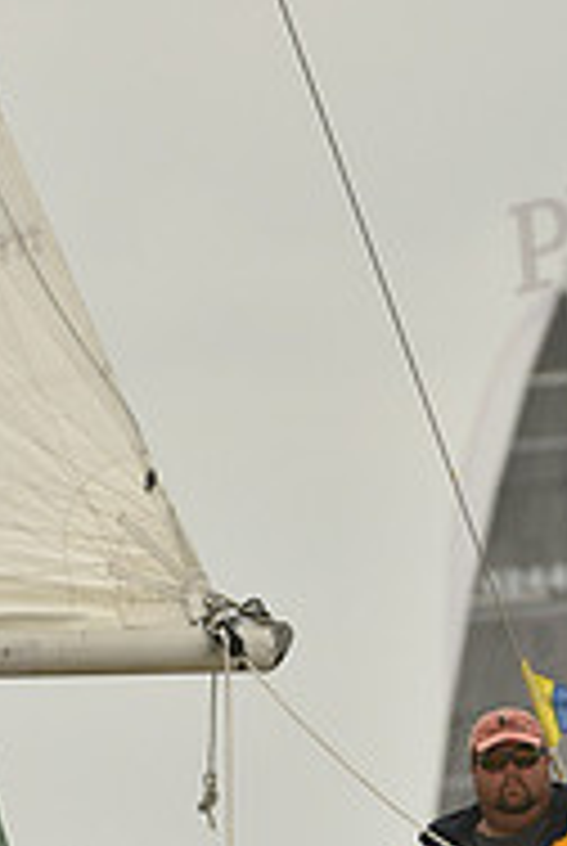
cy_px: 891
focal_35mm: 1232
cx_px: 277
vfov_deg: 1.7
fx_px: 28997
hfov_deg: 1.1
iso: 400
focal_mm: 400
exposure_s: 1/1000
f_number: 9
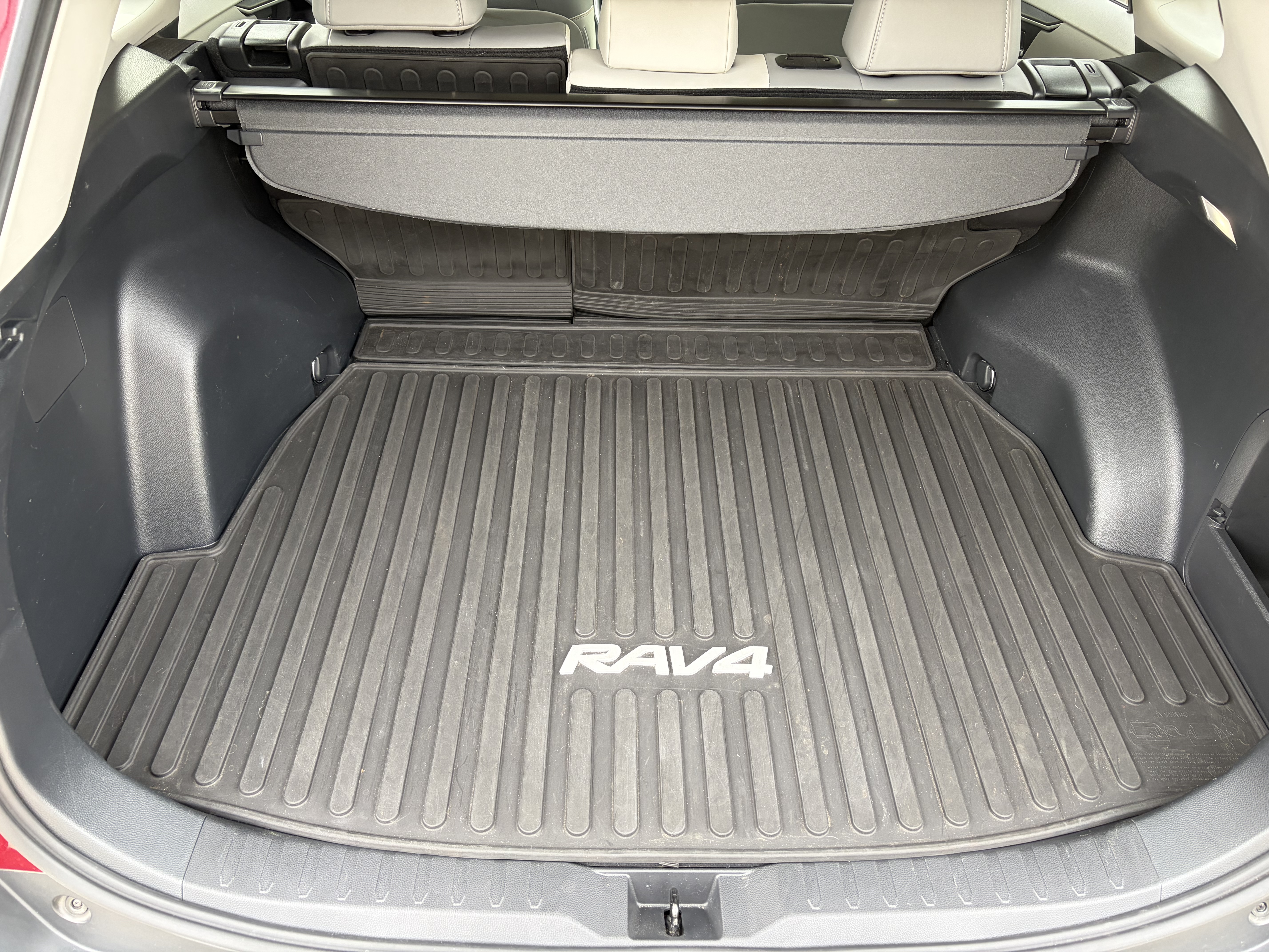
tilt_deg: -34.0
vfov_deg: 53.1
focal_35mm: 26
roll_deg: -0.4
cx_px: 634
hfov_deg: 67.3
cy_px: 476
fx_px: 953
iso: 100
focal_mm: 5.96
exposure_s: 1/122
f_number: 1.6
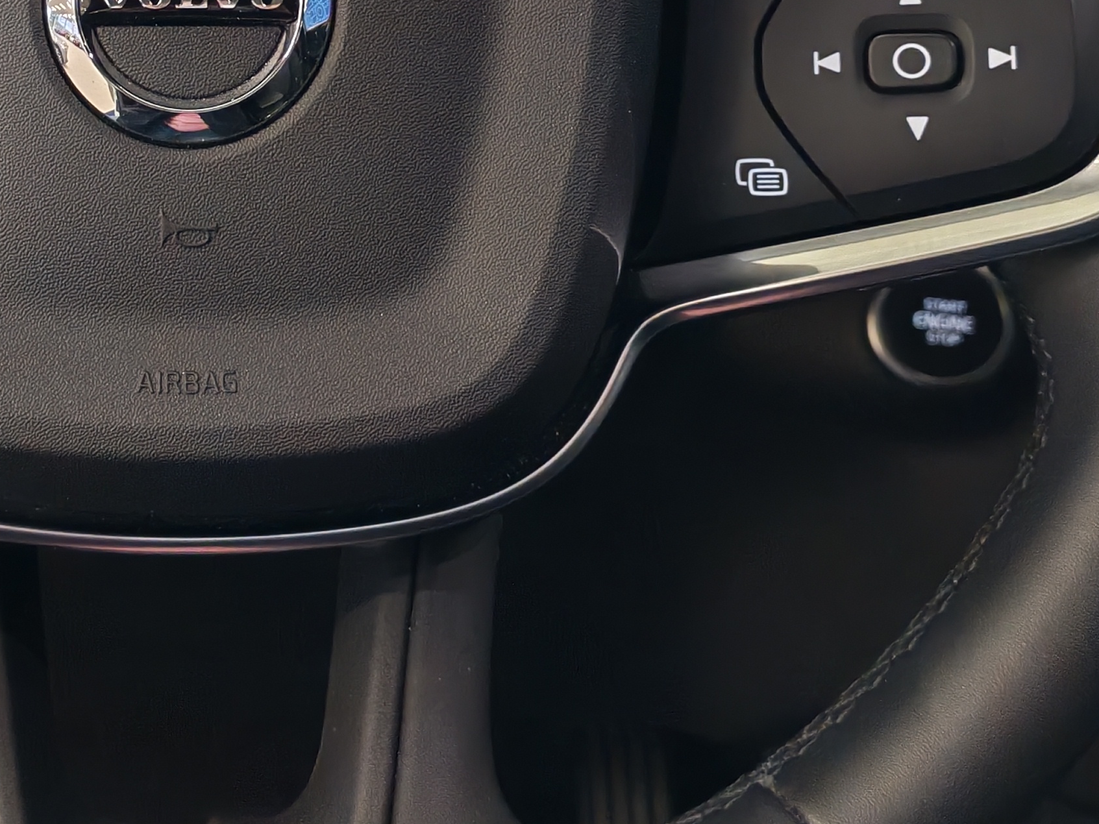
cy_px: 36
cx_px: 219
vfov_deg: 19.2
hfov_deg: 25.5
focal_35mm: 75
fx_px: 2381
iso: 1259
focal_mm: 6.12
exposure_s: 1/100
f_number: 1.9
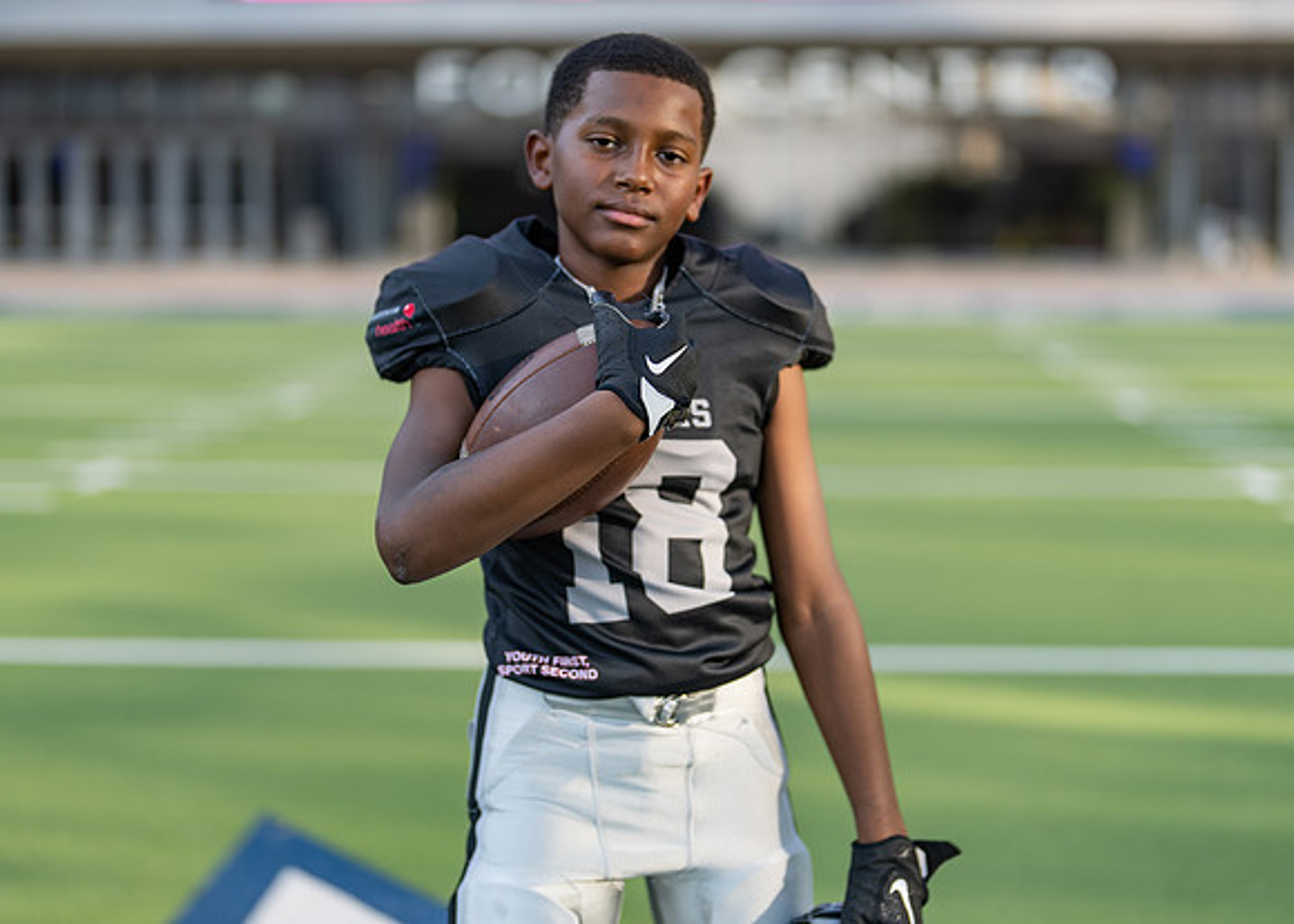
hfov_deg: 30.3
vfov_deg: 21.9
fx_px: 2389
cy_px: 427
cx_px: 661
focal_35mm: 65
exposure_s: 1/2000
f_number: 1.2
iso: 100
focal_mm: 50
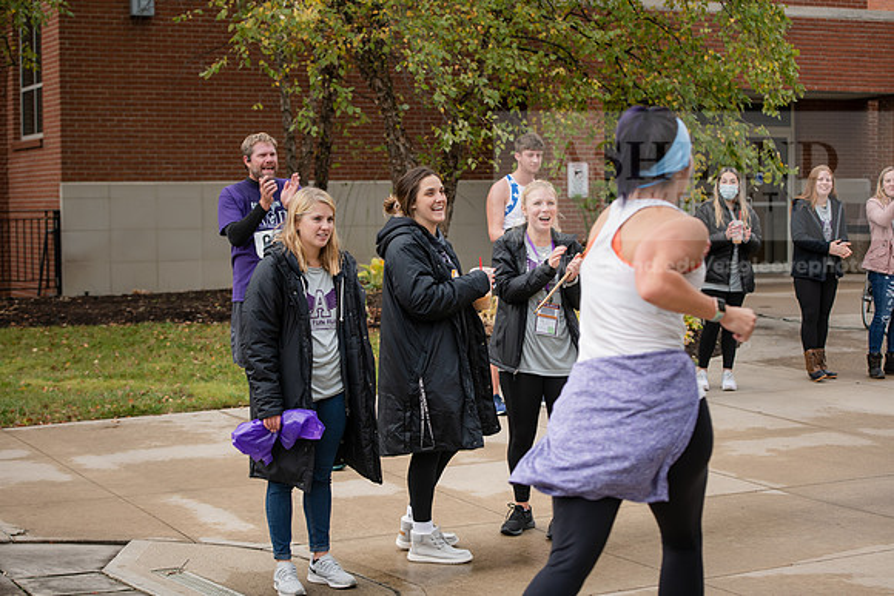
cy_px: 298
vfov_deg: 19.5
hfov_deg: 28.8
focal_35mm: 70
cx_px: 447
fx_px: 1739
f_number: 4.5
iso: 400
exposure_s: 1/500
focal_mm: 70
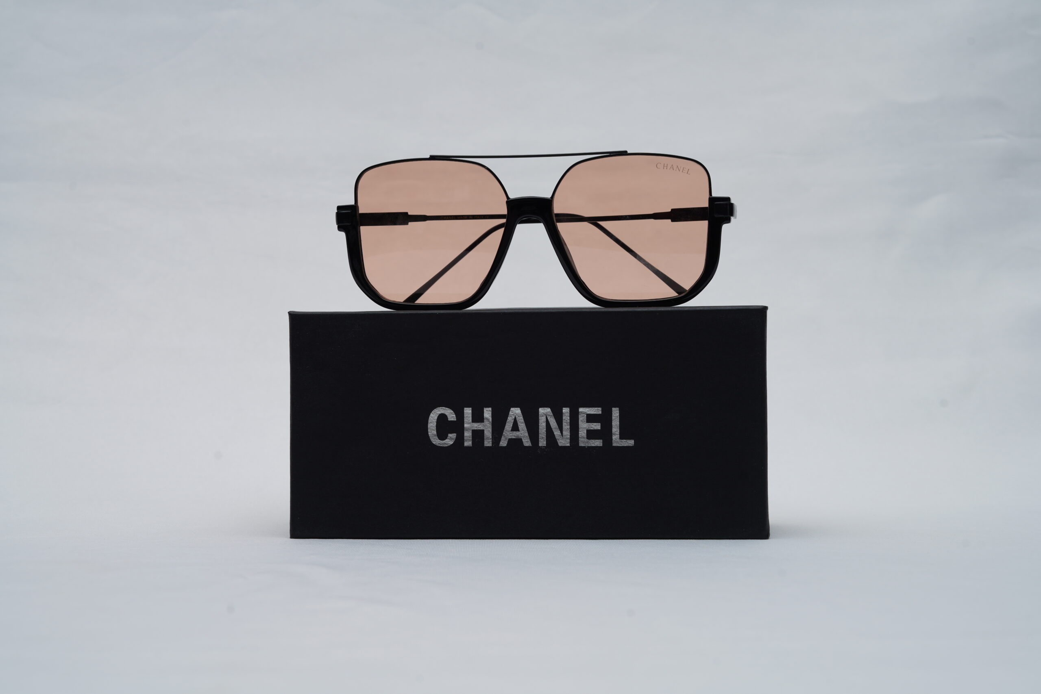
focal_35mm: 50
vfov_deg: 27.0
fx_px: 1446
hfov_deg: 39.6
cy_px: 347
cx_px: 520
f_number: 9
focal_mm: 50
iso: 100
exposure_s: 1/160
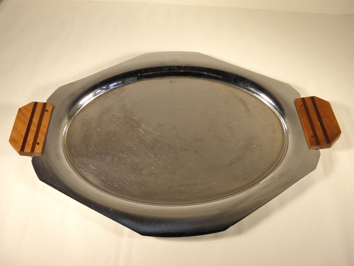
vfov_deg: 46.8
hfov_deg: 60.0
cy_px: 133
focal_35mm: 30
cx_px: 177
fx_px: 307
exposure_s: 1/40
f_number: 3.6
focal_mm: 5.5
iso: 100
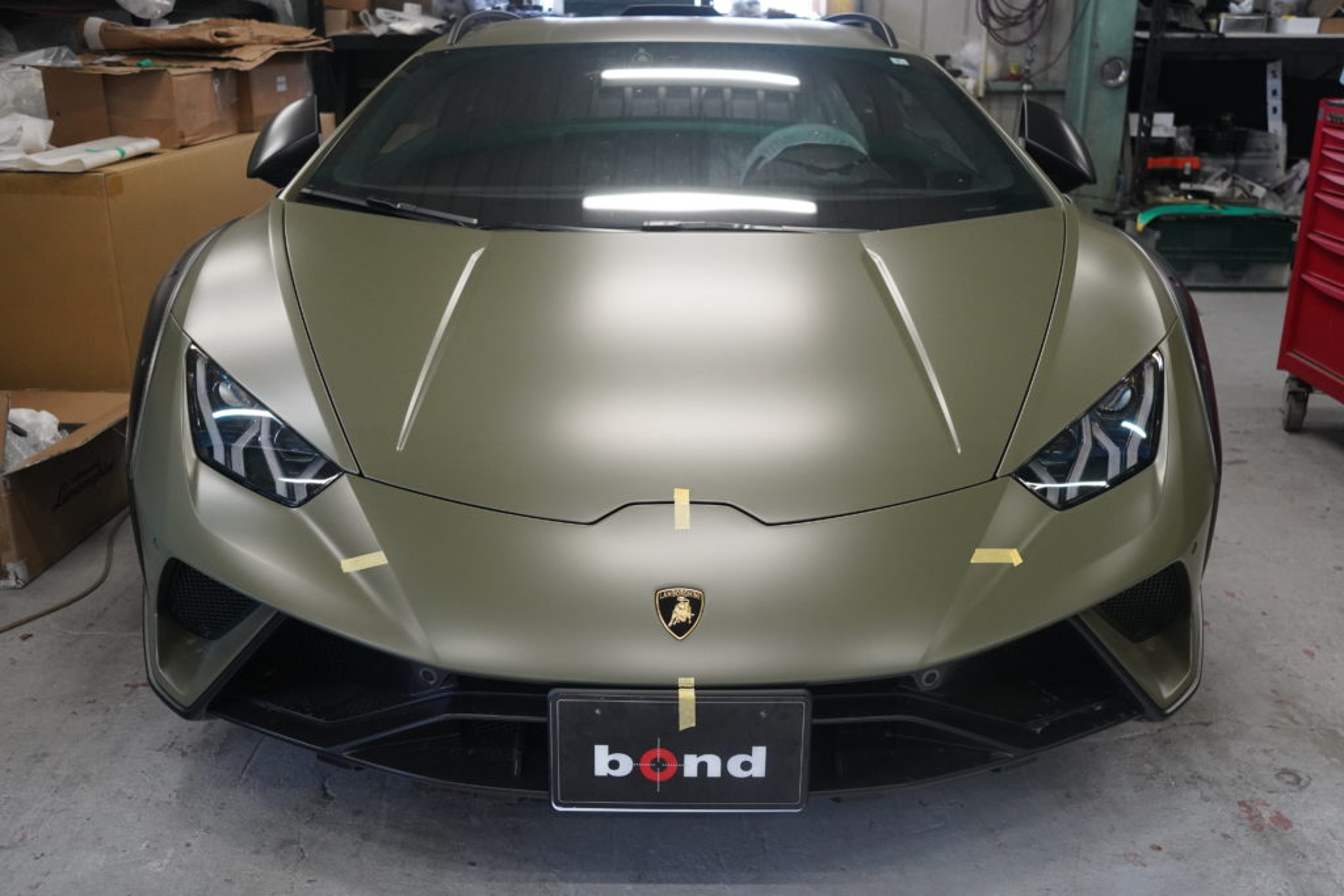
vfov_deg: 40.0
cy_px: 448
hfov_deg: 57.2
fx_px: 1232
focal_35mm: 33
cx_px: 672
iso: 4000
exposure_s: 1/160
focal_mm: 33
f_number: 4.5
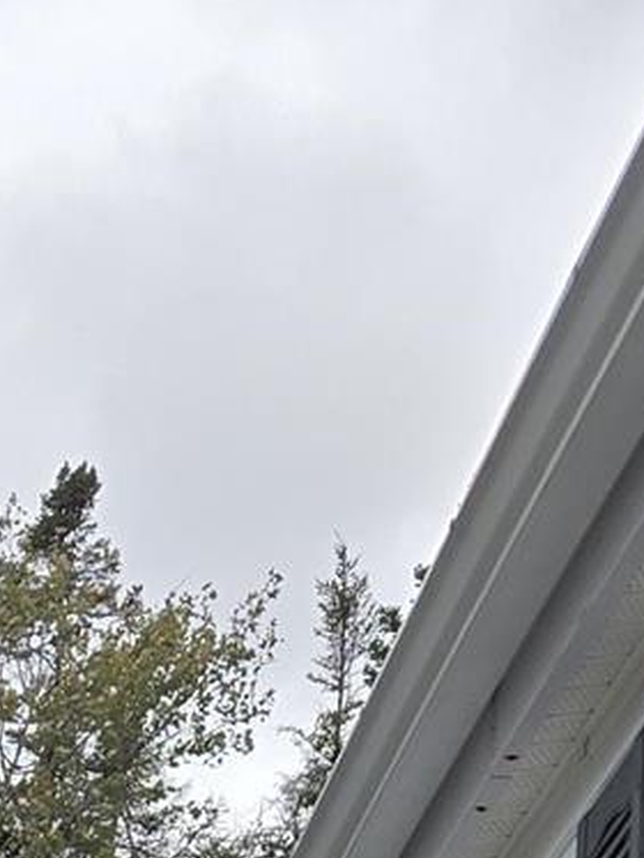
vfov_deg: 10.6
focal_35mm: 142
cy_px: 2420
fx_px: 3520
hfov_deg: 10.0
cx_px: -462
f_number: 1.8
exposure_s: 1/929
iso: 25
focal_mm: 5.4
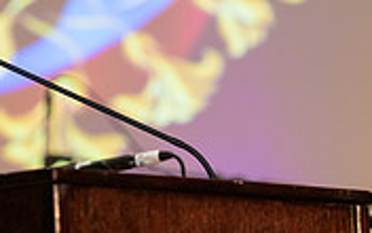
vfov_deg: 3.2
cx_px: 82
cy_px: 54
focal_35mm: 411
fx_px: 4167
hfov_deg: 5.1
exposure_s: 1/125
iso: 1250
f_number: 3.2
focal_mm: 122
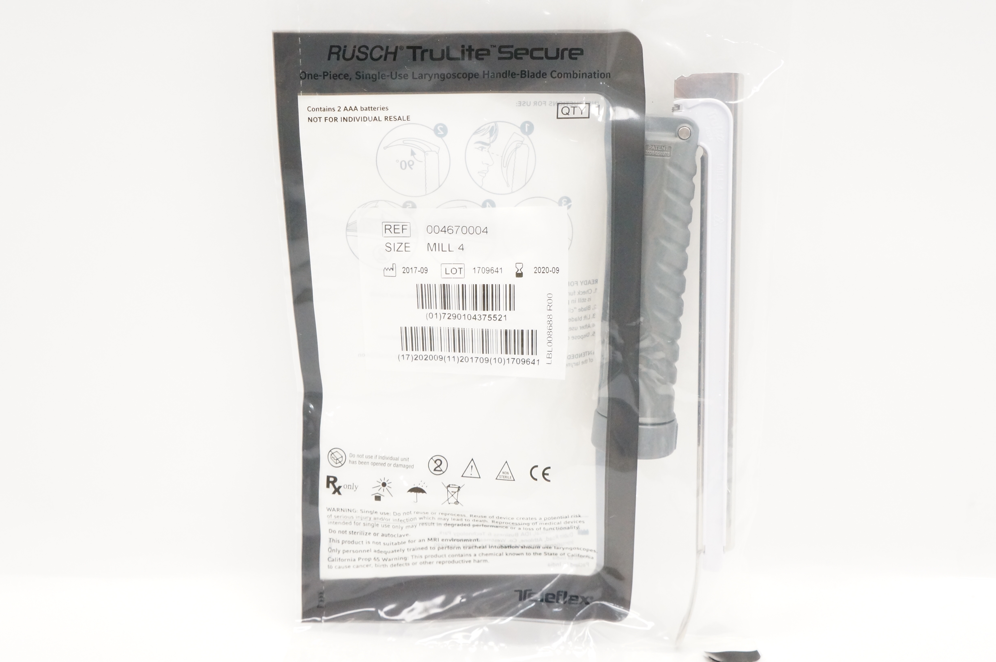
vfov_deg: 31.8
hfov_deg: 46.4
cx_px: 498
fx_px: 1161
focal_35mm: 42
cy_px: 331
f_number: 7.1
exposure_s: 1/200
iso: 3200
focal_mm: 28
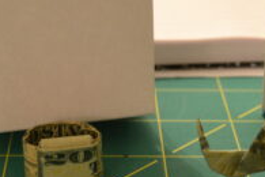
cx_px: 73
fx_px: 817
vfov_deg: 12.2
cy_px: 162
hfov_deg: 18.3
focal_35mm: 111
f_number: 4
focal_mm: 24
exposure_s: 1/15
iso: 1250
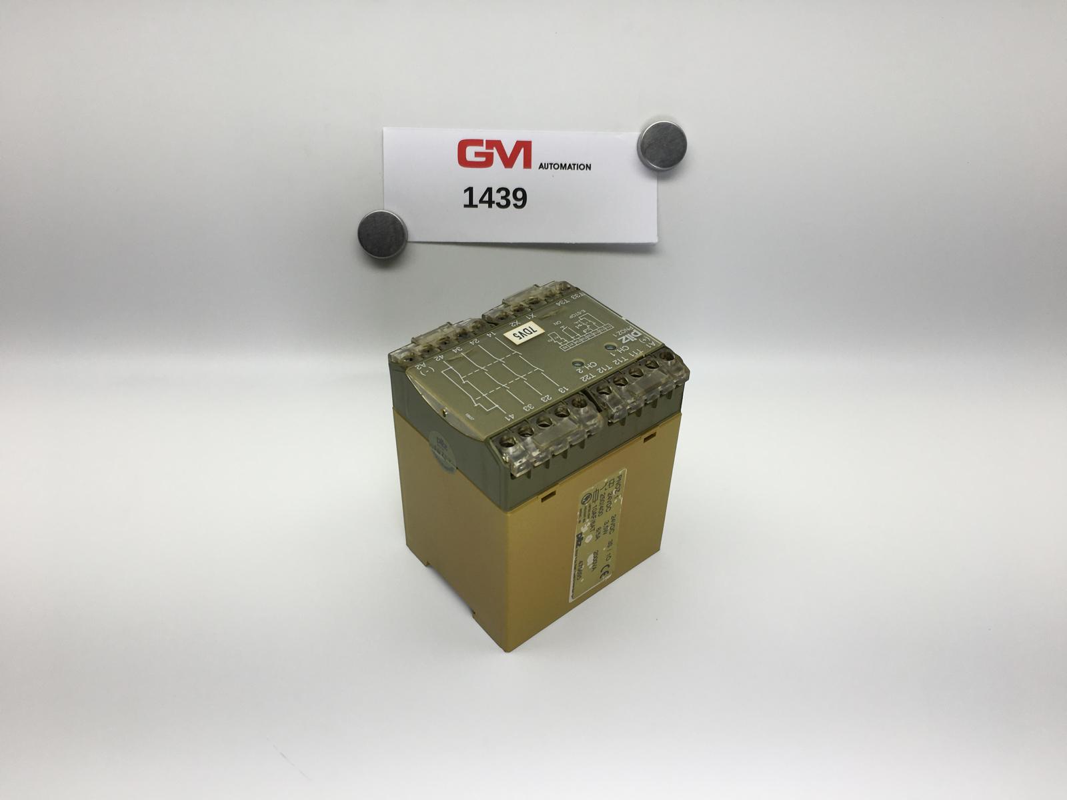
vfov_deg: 48.2
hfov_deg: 61.7
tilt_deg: -38.0
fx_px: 894
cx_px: 534
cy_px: 400
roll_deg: -1.6
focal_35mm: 29
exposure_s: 1/329
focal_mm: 4.15
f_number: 2.2
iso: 25
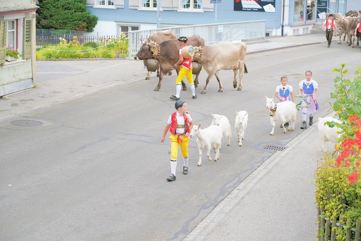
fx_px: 852
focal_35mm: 85
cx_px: 180
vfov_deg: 16.1
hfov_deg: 23.9
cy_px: 120
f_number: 5.6
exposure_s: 1/640
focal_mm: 85
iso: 800
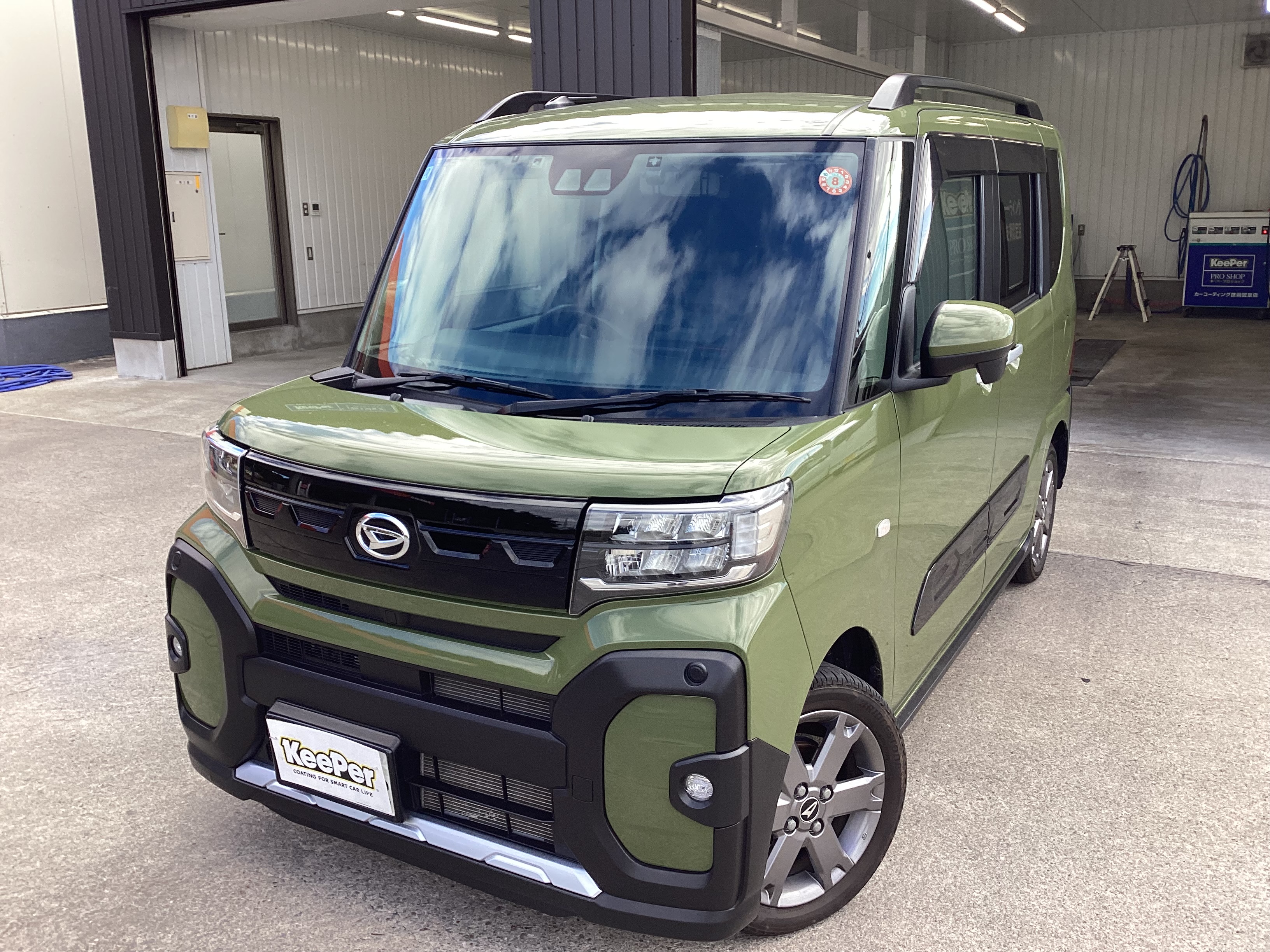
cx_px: 635
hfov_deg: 58.4
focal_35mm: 31
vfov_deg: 45.4
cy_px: 476
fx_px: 1137
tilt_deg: -14.9
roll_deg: +1.0
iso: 25
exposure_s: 1/186
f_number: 2.4
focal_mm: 3.3
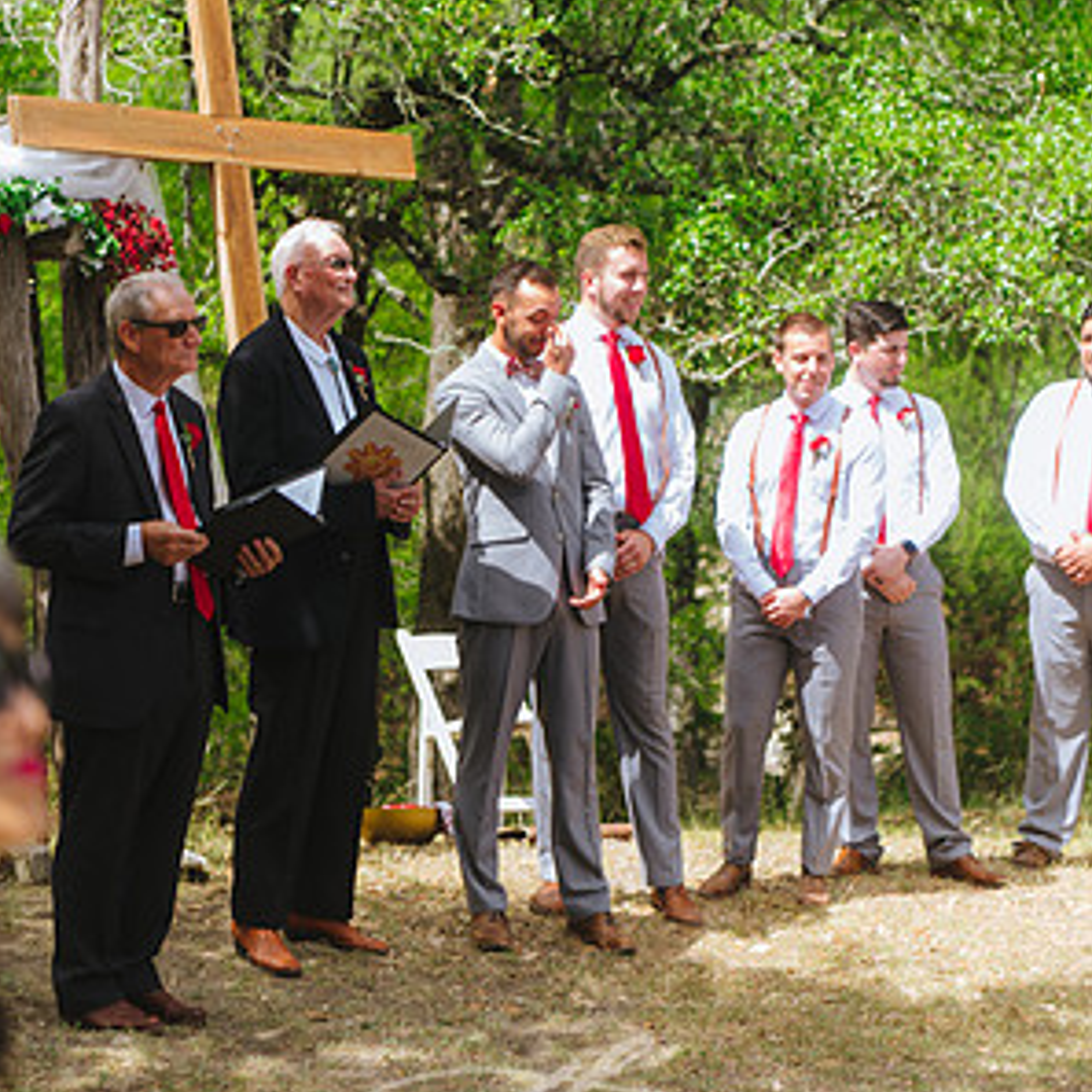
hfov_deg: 19.3
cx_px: 544
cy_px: 467
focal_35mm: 90
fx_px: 3212
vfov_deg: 19.3
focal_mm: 70
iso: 31
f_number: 2.8
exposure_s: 1/250
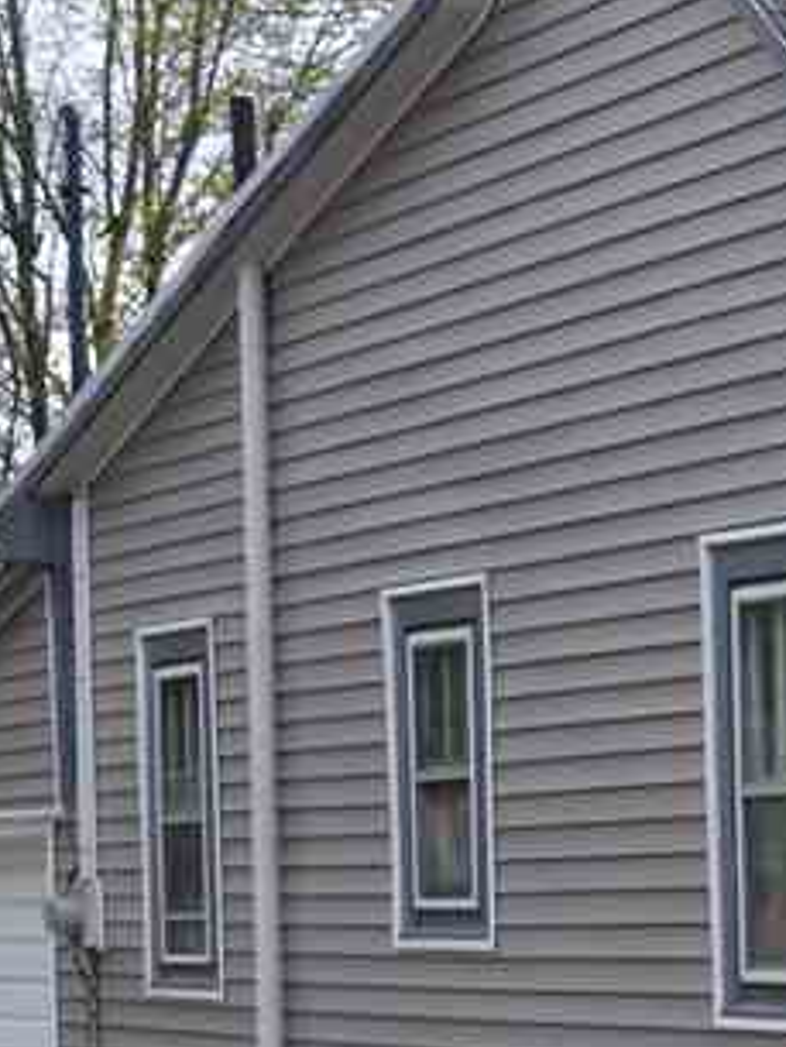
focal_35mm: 133
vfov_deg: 14.7
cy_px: 819
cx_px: 1716
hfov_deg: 10.1
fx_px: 4024
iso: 100
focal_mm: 22
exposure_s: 1/160
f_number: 6.3
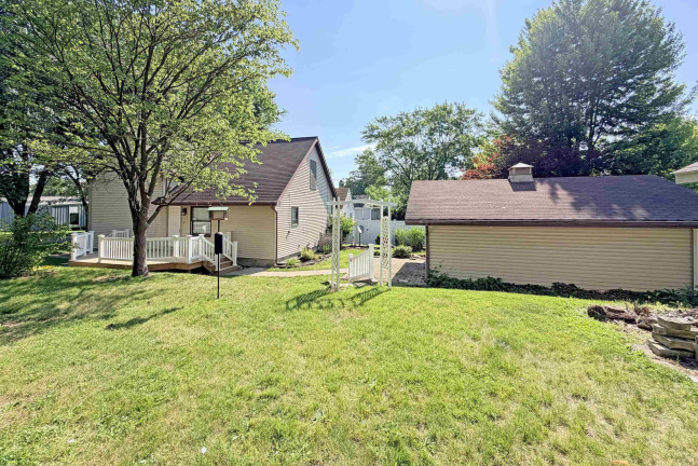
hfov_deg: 100.4
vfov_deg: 77.0
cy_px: 204
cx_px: 344
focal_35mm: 15
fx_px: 291
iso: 40
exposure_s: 1/590
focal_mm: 2.22
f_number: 2.2
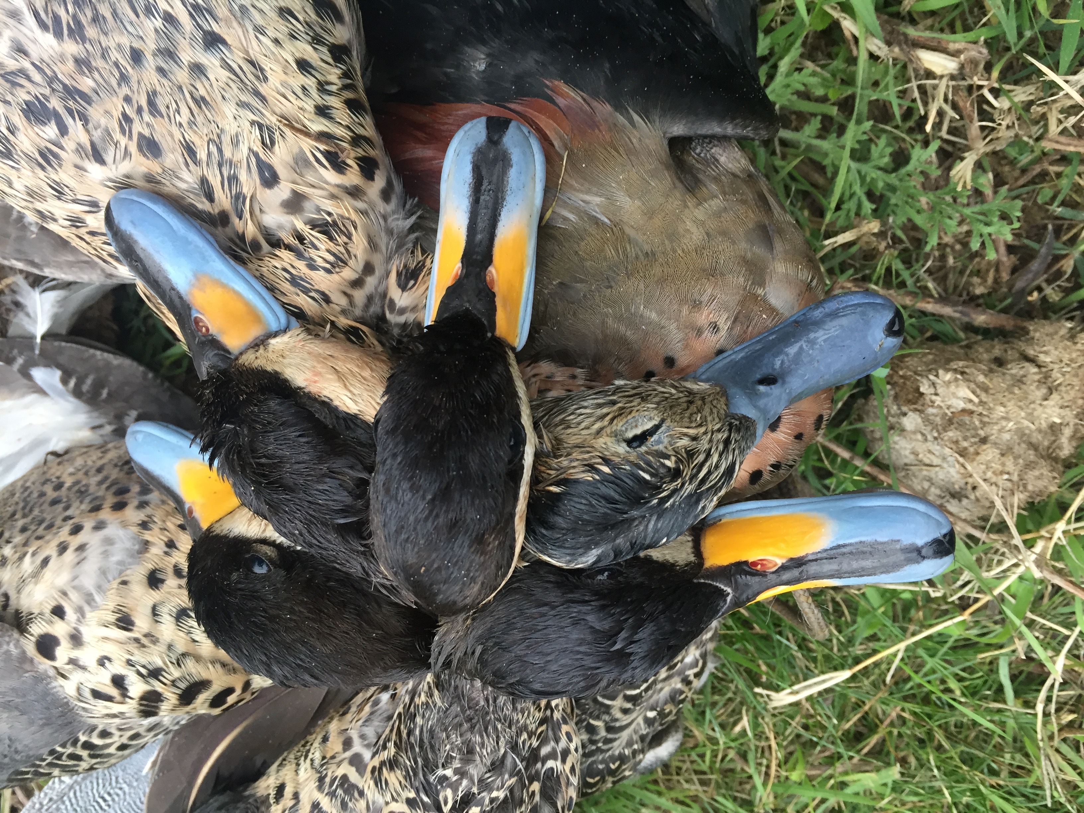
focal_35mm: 29
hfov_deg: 61.7
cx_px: 542
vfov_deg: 48.2
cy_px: 406
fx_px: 908
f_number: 2.2
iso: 50
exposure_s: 1/33
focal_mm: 4.15
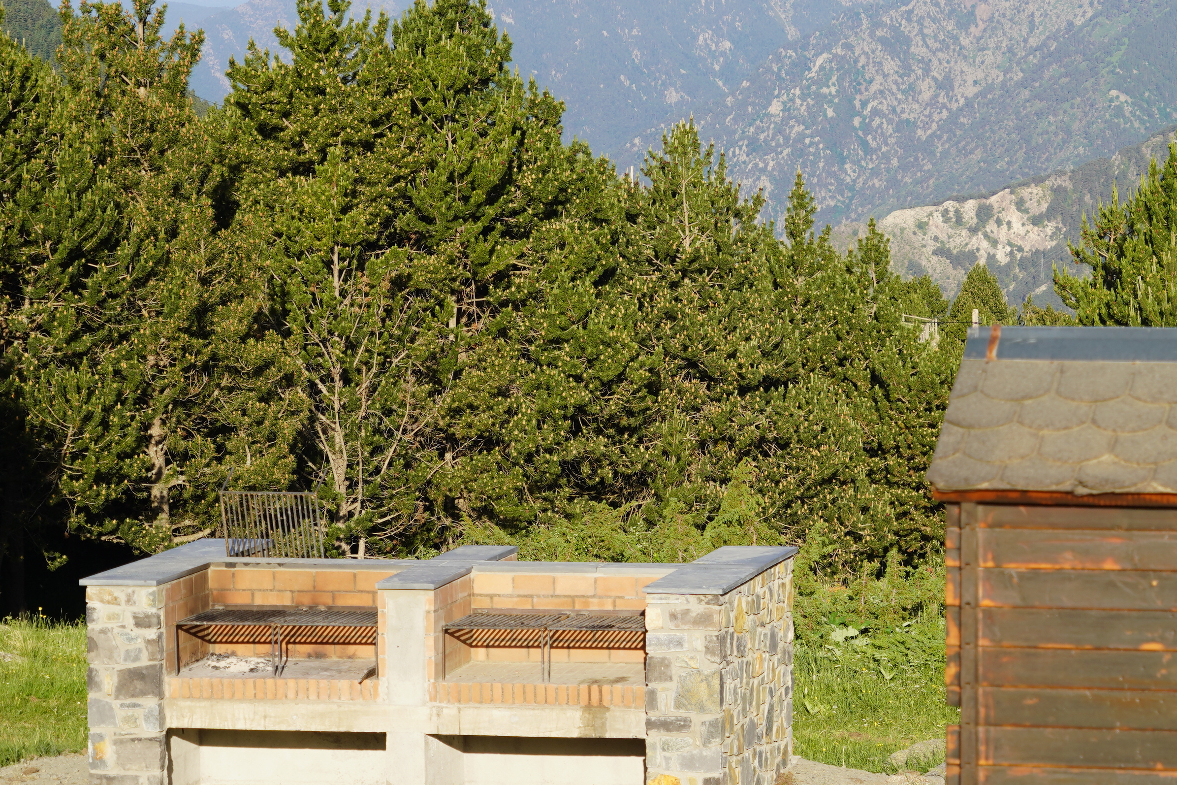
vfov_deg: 8.7
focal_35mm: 158
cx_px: 795
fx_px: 5165
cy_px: 339
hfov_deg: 13.0
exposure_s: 1/125
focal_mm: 96
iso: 100
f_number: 8
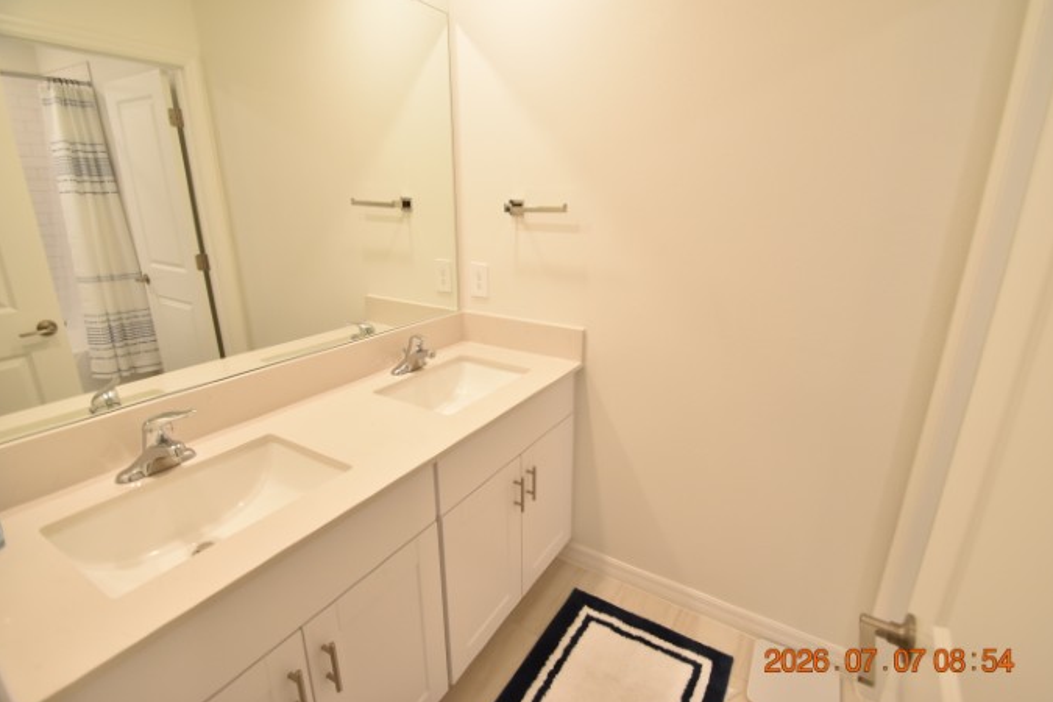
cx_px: 558
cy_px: 343
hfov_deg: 96.6
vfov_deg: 73.7
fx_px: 468
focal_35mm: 16
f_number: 3.5
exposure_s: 1/125
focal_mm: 10
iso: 800
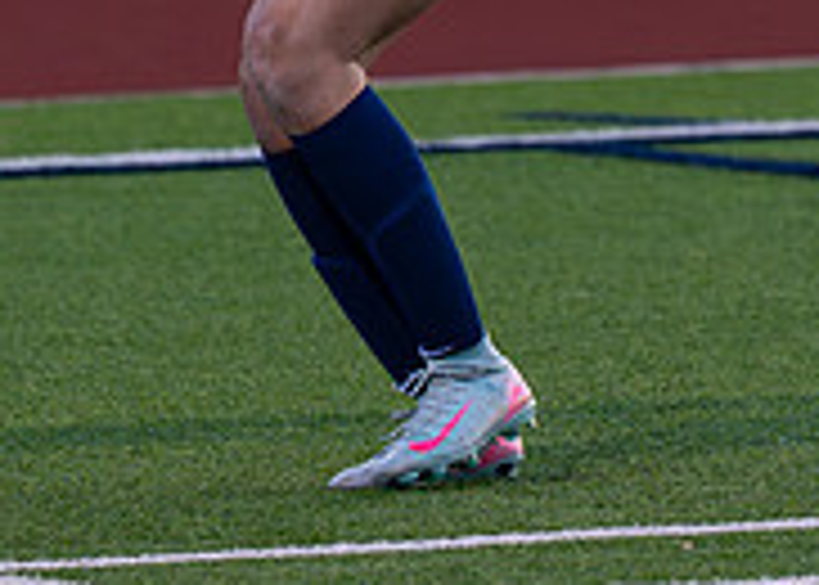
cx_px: 210
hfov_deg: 2.4
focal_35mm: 839
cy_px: -415
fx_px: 19515
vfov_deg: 1.7
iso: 1250
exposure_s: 1/1000
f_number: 2.8
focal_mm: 142
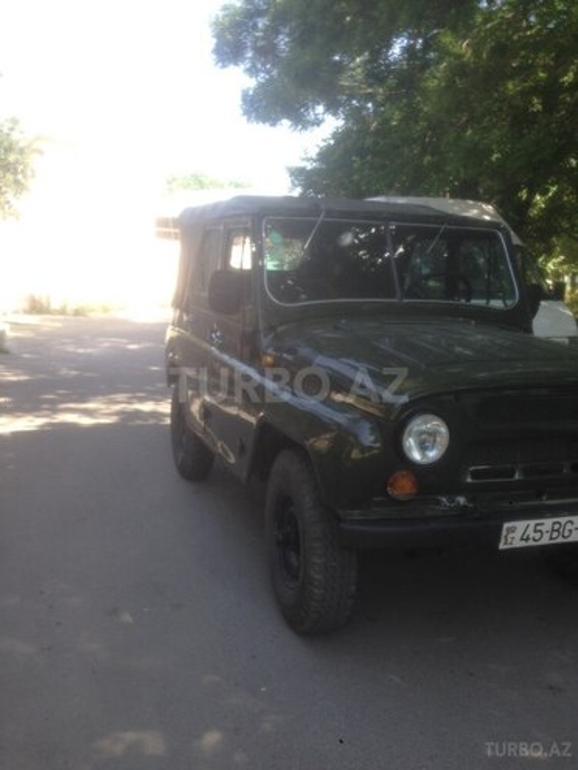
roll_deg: -2.5
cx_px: 289
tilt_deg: -5.1
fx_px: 735
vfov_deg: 55.4
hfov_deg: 42.9
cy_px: 385
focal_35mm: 33
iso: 50
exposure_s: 1/203
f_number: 2.4
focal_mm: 4.12
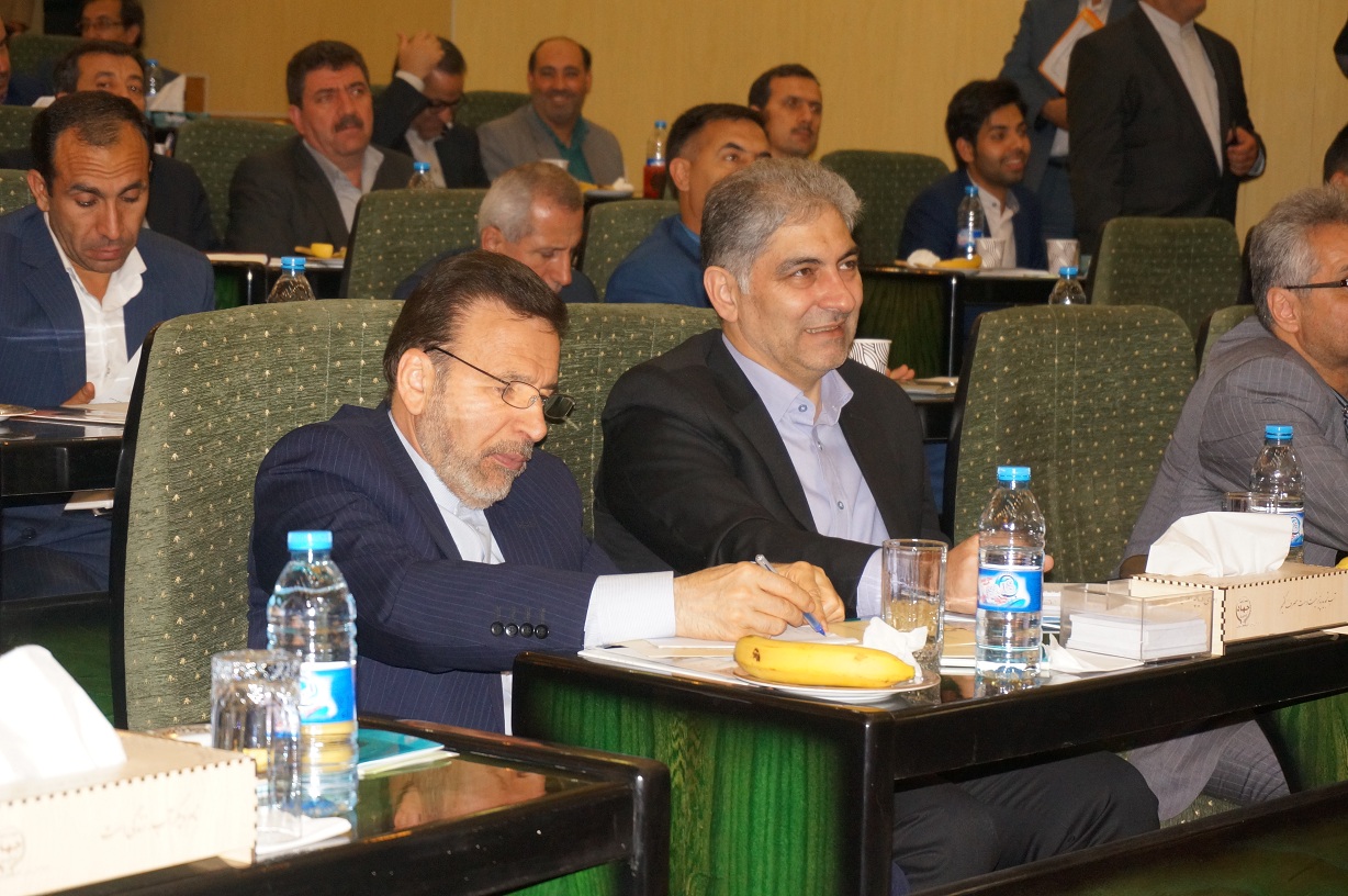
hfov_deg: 27.6
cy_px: 448
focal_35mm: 74
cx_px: 674
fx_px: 2749
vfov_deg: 18.5
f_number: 5.6
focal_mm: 49
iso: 1600
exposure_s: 1/60
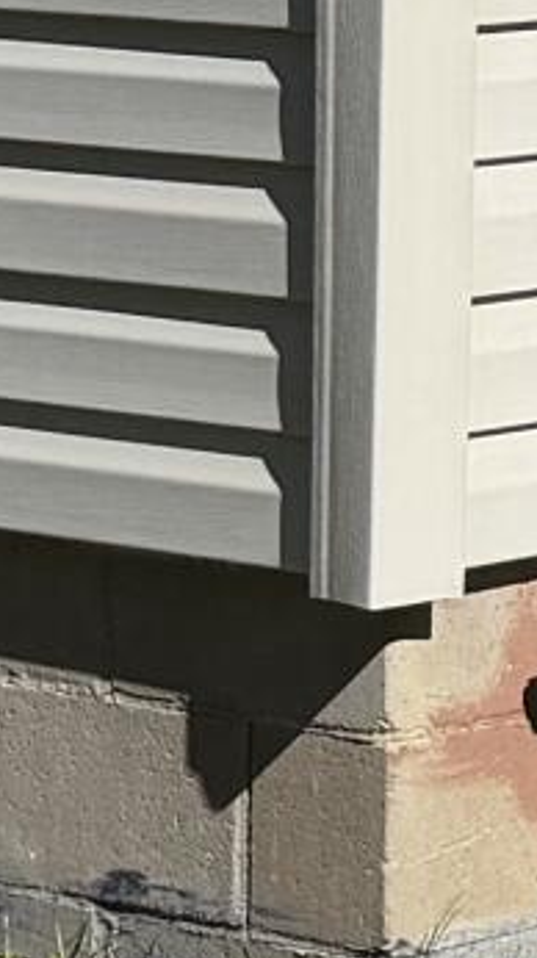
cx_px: 2278
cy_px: -318
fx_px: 5760
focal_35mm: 227
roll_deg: -1.2
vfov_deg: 9.3
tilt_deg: -1.4
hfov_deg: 4.8
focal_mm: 6.76
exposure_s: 1/9091
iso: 80
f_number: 1.78
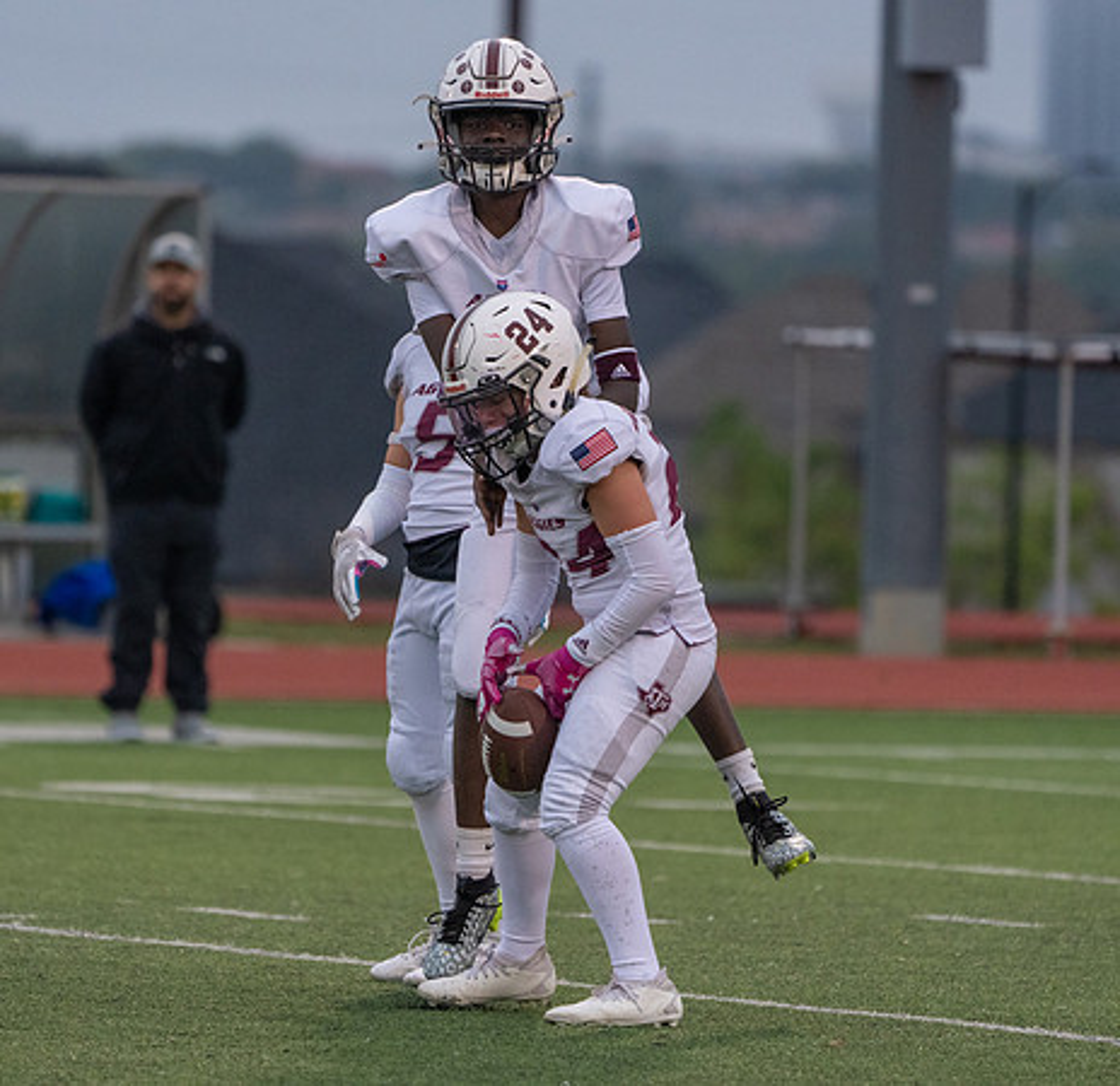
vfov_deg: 4.2
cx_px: 509
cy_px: 543
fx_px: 14800
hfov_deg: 4.3
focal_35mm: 410
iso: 4000
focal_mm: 327
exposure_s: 1/1000
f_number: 5.6
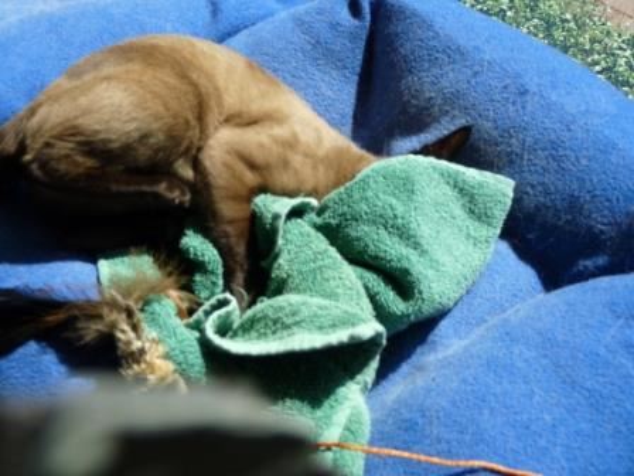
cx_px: 317
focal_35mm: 46
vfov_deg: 31.5
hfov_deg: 41.2
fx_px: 843
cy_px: 238
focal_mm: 8.2
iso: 125
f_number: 3.2
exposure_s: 1/500
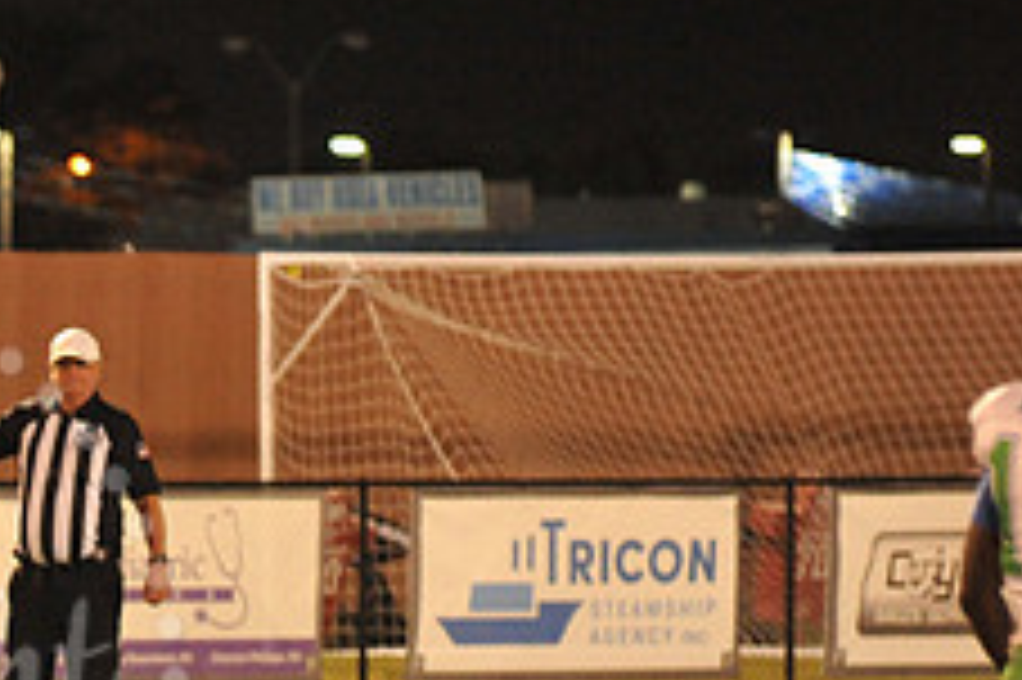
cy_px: 689
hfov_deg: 4.0
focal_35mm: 511
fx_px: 14496
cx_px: -243
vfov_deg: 2.7
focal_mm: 200
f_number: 5
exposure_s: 1/160
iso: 5000
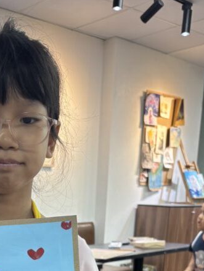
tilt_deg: -12.8
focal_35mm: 59
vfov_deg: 29.6
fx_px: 463
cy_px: 296
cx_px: 16
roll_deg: -1.3
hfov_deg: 24.1
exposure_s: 1/50
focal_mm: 5.96
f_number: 1.6
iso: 64
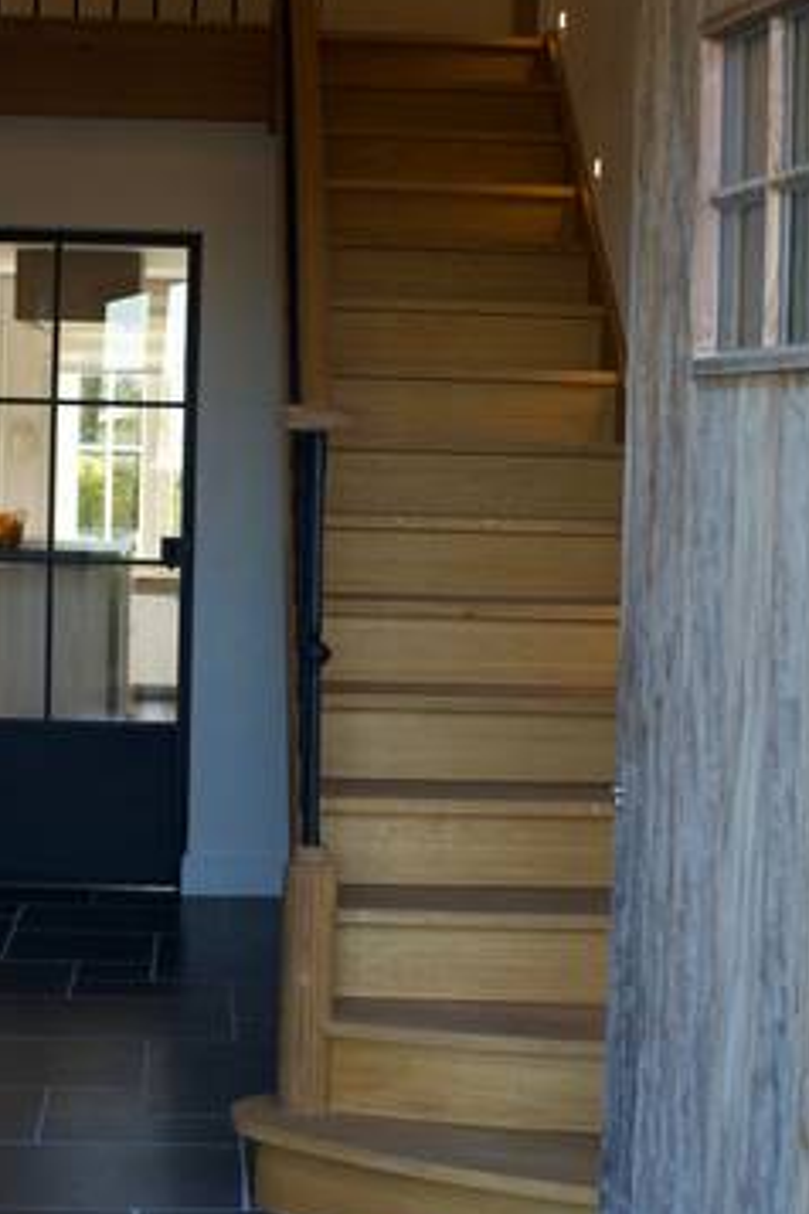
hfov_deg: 19.4
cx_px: 343
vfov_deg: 28.8
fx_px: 2359
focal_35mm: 70
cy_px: 496
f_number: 3.5
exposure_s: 1/320
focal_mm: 35
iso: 640
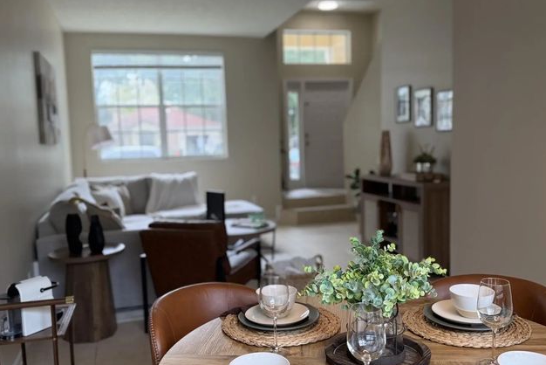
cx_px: 277
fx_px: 516
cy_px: 186
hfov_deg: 55.8
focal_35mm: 34
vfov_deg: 38.9
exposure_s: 1/238
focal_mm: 6.76
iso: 125
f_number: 1.78
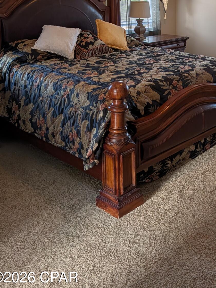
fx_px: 358
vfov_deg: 41.3
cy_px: 43
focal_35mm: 43
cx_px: 185
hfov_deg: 32.3
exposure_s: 1/130
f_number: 1.68
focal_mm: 6.9
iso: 18
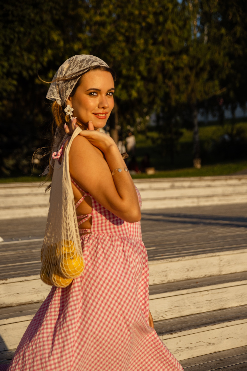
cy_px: 186
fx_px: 772
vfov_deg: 27.0
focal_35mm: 75
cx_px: 124
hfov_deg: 18.2
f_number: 2.8
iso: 100
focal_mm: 50
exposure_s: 1/1600
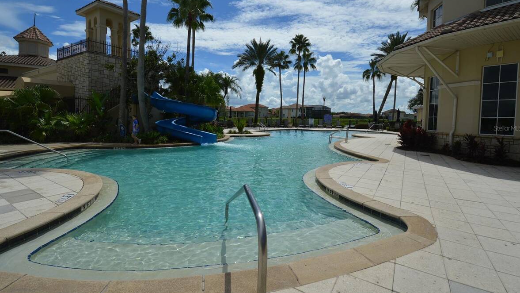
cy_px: 128
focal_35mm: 16
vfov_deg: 66.8
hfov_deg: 99.4
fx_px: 221
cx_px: 258
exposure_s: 1/500
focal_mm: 10
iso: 100
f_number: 9
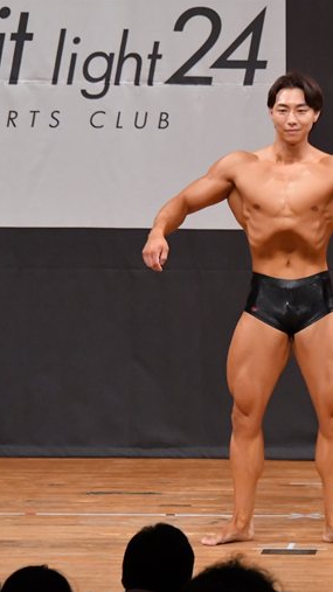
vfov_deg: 5.3
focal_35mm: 408
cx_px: 278
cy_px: 294
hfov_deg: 3.0
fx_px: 6408
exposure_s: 1/400
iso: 5600
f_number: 5.6
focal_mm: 170
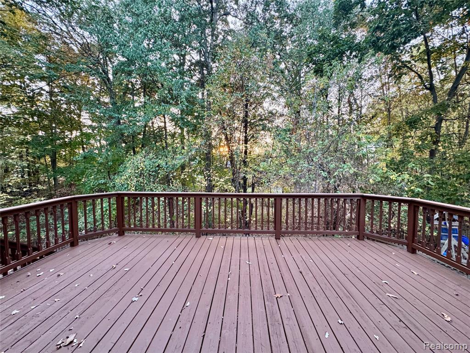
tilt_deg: -3.7
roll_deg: +0.0
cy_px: 176
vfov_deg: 85.7
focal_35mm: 14
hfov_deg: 102.1
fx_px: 190
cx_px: 235
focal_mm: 2.22
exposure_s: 1/60
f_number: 2.2
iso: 250
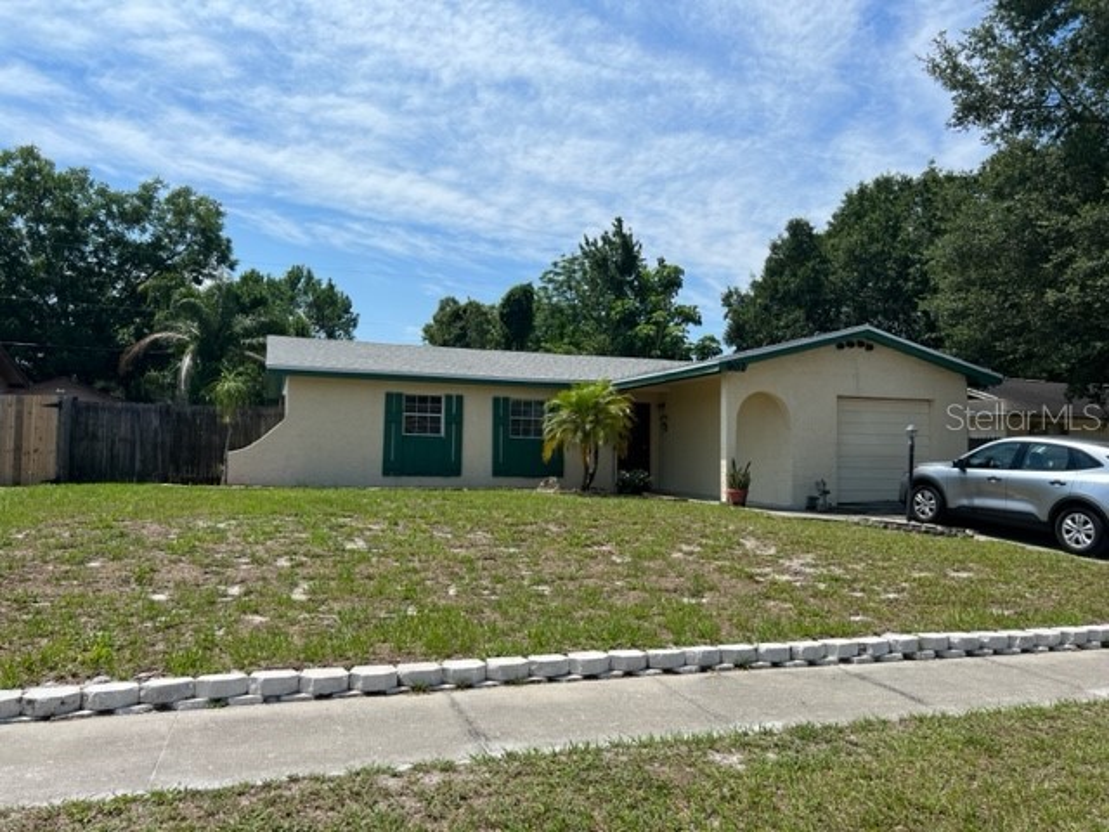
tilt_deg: +3.3
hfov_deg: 67.3
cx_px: 554
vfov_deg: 53.1
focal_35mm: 26
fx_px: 833
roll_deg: -0.6
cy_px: 416
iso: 50
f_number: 1.5
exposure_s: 1/5319
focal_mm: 5.7
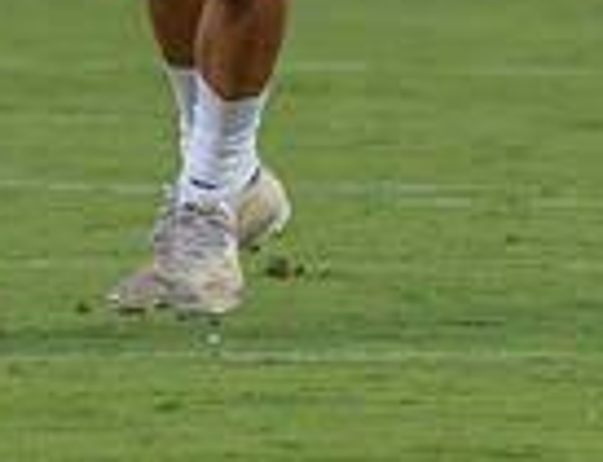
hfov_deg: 1.0
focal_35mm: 1974
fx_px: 34659
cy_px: -290
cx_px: 363
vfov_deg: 0.8
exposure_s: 1/1000
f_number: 5.6
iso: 2000
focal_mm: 339
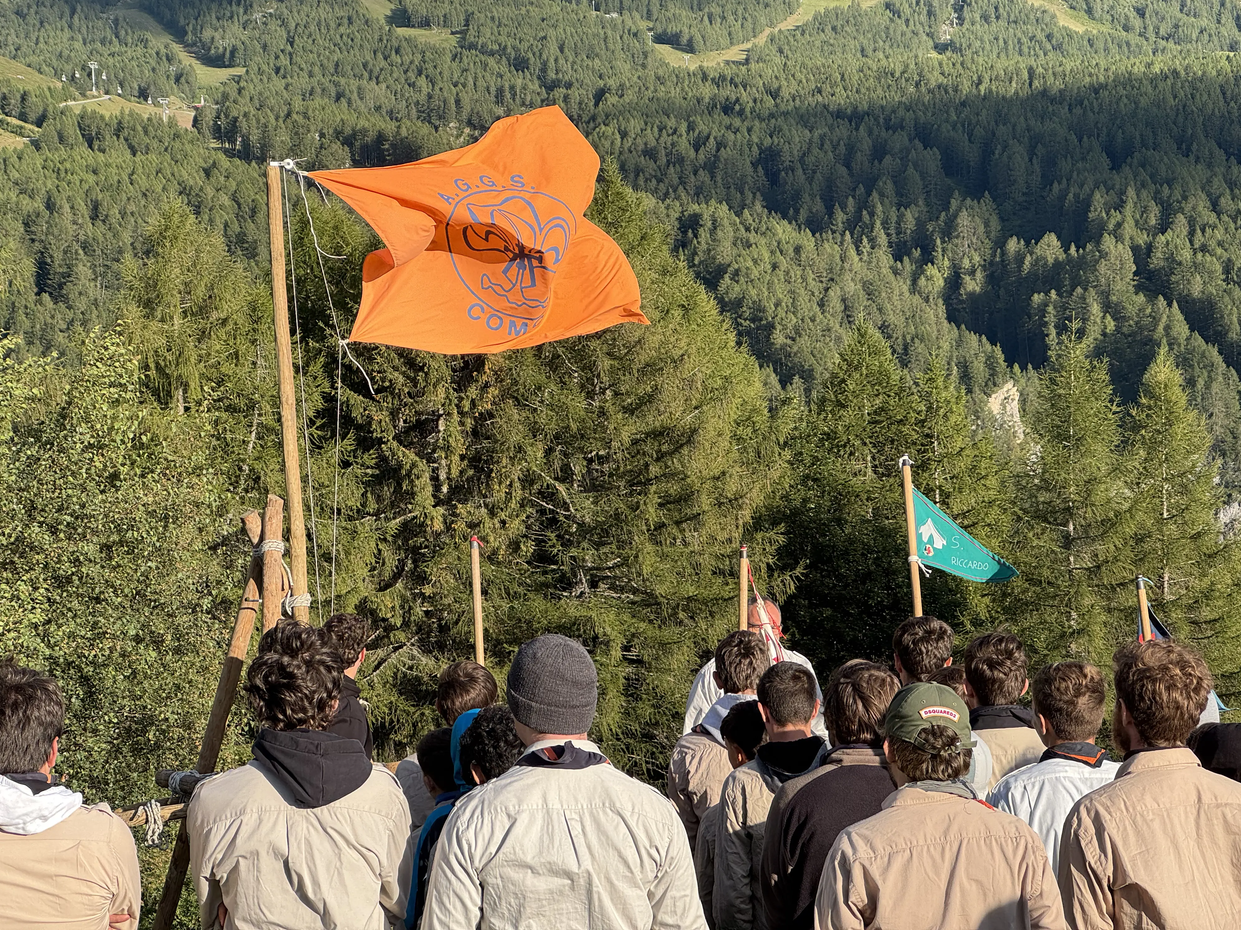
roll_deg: +2.2
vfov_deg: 18.9
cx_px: 624
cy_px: 459
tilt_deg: -3.1
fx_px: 2796
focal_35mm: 78
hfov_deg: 25.0
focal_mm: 9
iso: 25
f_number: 2.8
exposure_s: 1/380
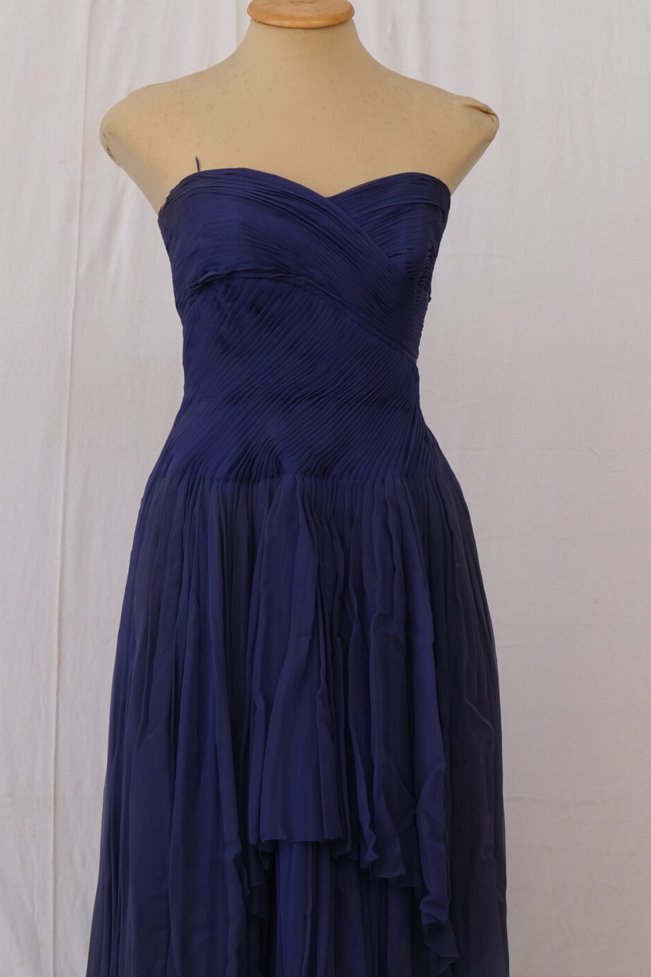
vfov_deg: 16.9
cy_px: 573
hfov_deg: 11.3
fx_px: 3281
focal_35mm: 121
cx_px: 309
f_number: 5.6
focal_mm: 44.1
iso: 400
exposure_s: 1/200
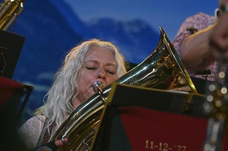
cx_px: 99
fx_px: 2056
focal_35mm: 325
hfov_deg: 6.3
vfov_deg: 4.2
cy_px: 61
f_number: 4.8
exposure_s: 1/250
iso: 1600
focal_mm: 180
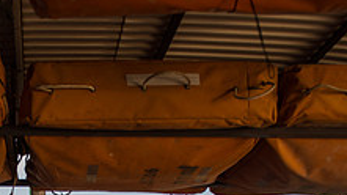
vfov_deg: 16.8
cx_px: 39
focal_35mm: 66
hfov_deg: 30.6
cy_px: 281
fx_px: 607
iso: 100
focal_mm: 24
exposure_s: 1/500
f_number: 2.8
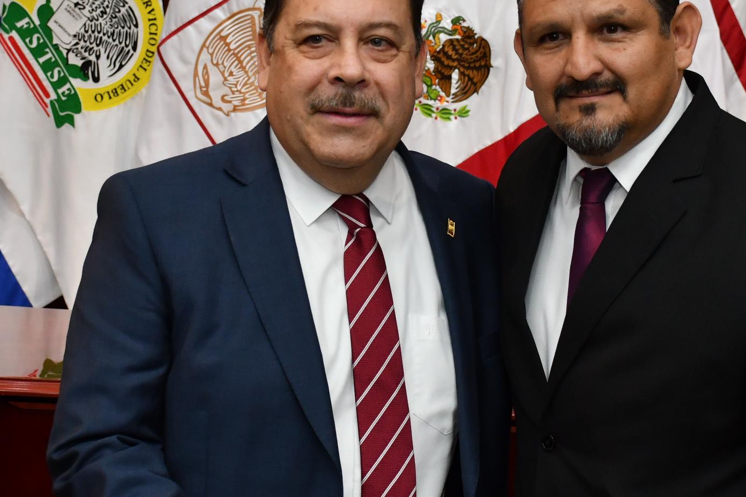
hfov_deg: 21.2
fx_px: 1989
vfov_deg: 14.2
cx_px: 464
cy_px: 187
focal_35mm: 96
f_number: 5.6
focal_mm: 32
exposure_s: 1/100
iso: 1250
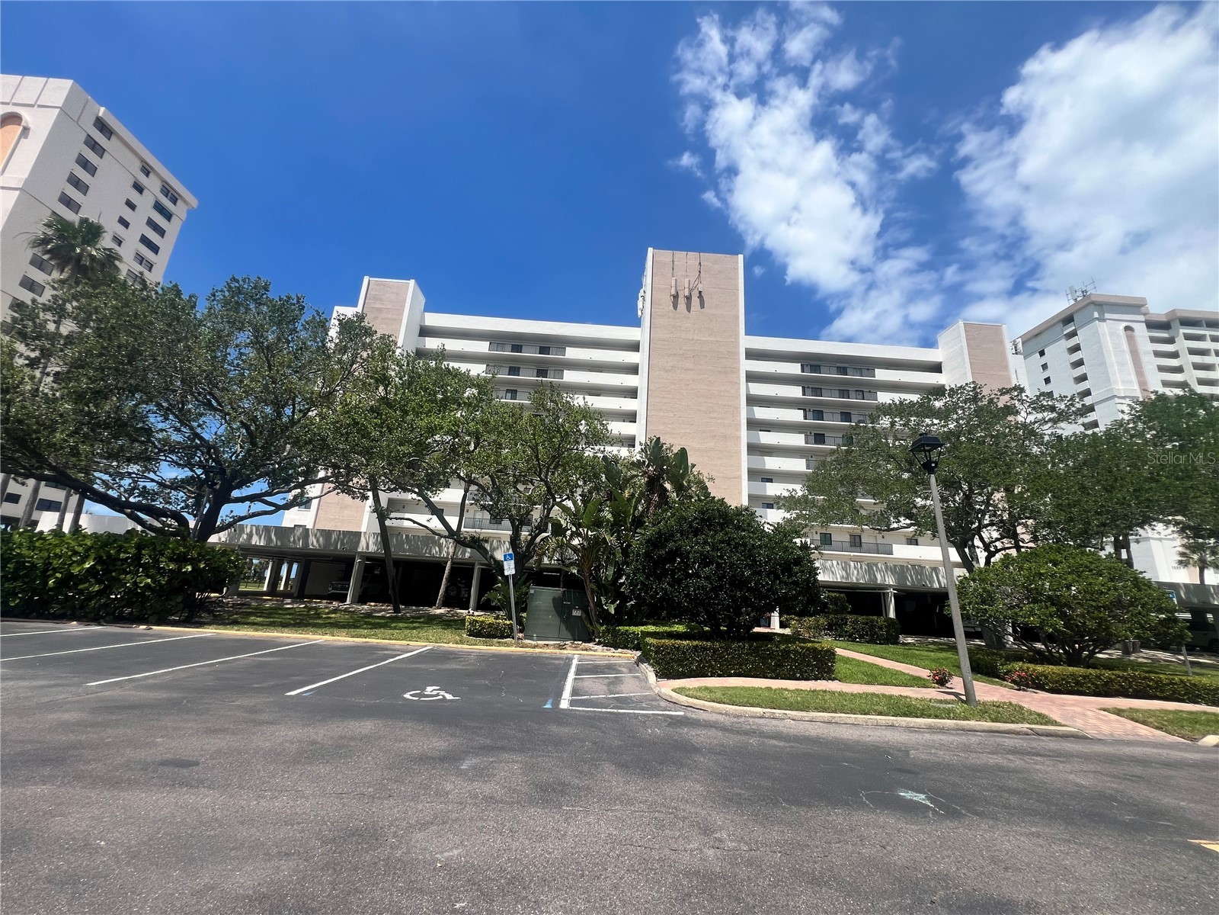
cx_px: 610
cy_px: 458
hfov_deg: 106.2
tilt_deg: +16.5
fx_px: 458
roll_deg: -3.4
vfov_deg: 89.9
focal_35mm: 13
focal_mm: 1.57
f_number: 1.8
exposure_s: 1/1980
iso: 32
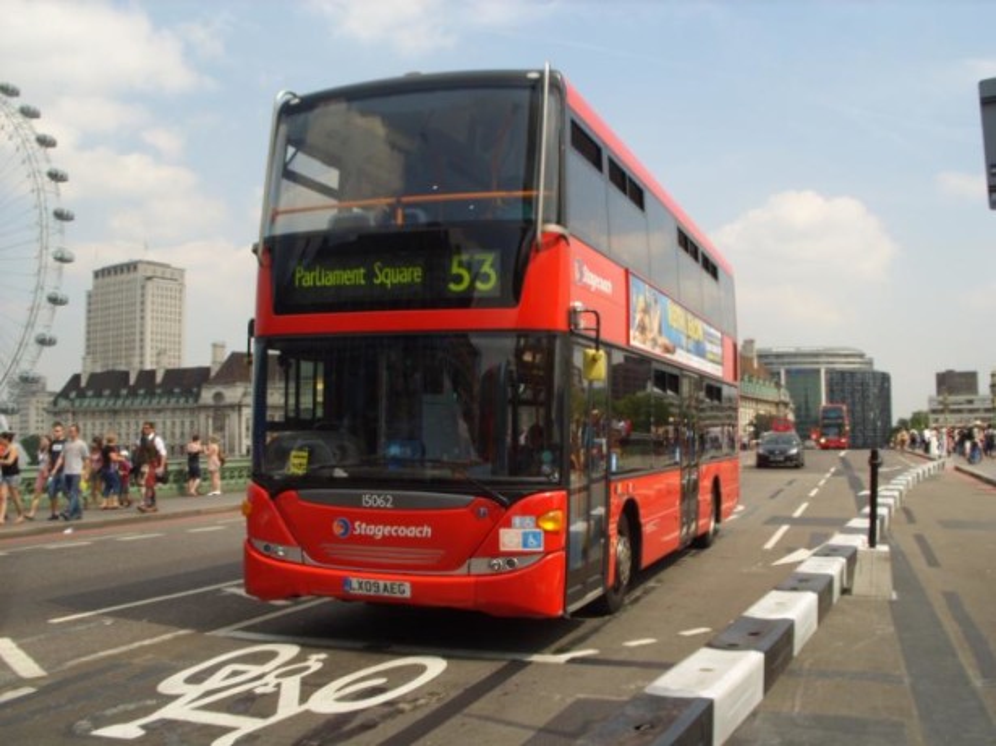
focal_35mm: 38
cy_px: 373
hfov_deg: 49.0
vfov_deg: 37.7
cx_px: 498
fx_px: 1093
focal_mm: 7.8
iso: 50
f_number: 7.4
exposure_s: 1/161
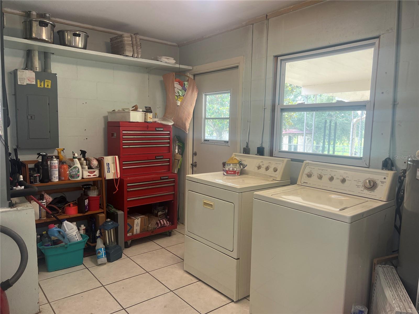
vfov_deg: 53.1
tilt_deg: -7.4
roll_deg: -1.2
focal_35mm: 26
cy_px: 157
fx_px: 315
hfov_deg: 67.3
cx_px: 210
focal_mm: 5.7
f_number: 1.5
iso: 64
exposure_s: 1/60
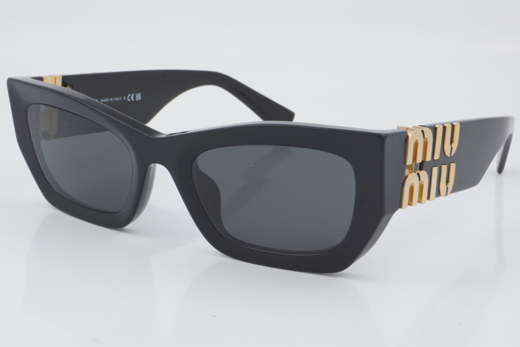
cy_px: 174
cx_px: 260
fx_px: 1083
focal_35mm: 75
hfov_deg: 27.0
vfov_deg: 18.2
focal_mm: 50
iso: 100
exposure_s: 1/3
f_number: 32
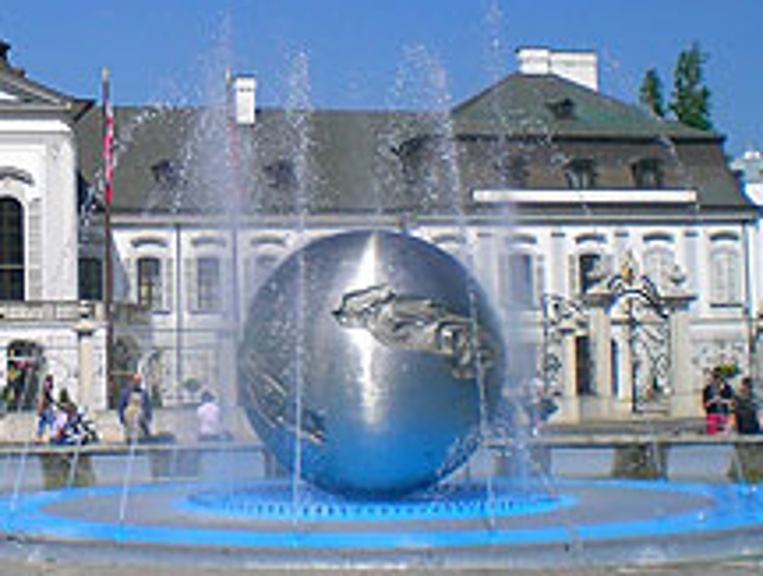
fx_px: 1745
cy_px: 184
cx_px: 32
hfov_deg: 23.8
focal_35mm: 79
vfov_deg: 18.7
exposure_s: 1/800
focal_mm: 6.3
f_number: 4.4
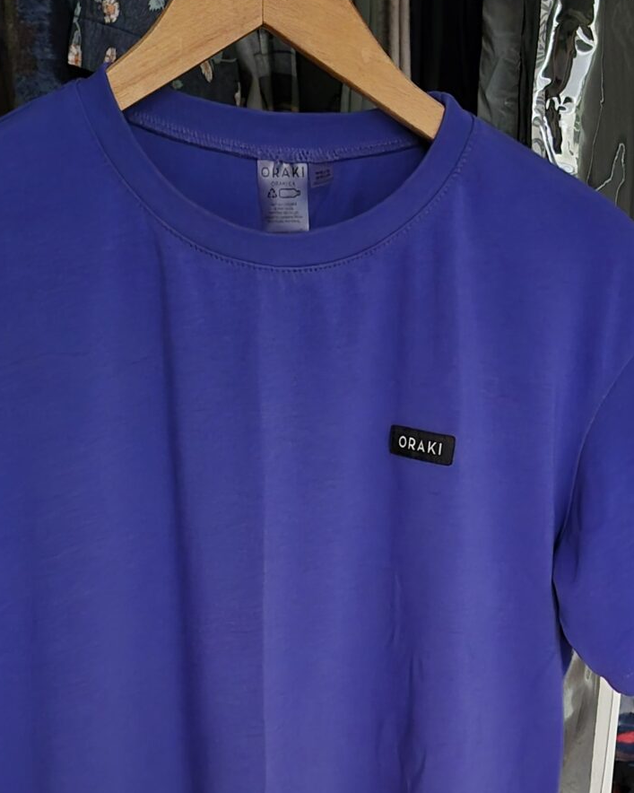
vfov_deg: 34.0
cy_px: 719
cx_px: 362
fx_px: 1220
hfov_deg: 29.1
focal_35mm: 52
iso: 2500
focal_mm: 5.4
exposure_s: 1/30
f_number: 1.8
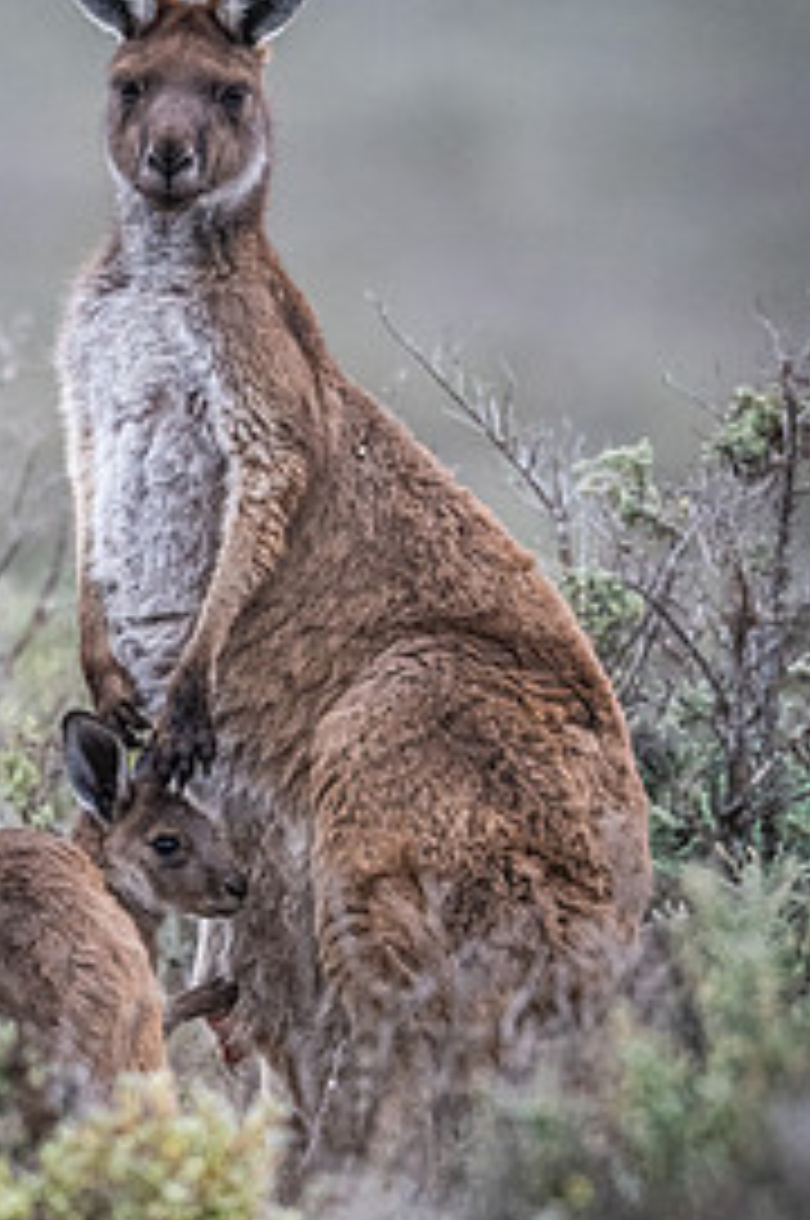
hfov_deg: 1.1
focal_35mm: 1247
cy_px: 608
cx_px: 212
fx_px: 42191
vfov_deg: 1.7
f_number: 5.6
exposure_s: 1/2500
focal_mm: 500
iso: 2500
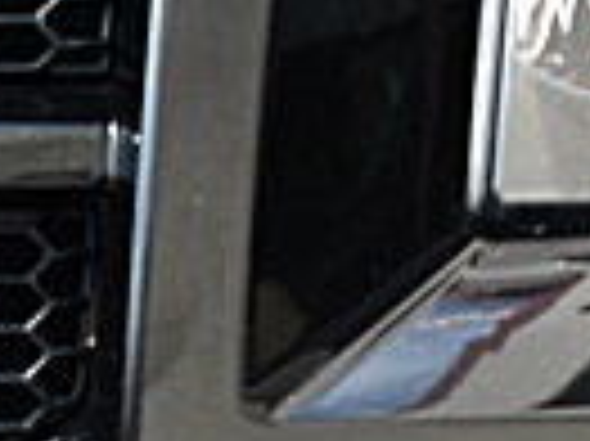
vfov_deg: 8.3
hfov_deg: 11.2
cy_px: 572
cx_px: 72
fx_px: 2997
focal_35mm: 176
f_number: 2.8
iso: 50
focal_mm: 6.3
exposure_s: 1/160
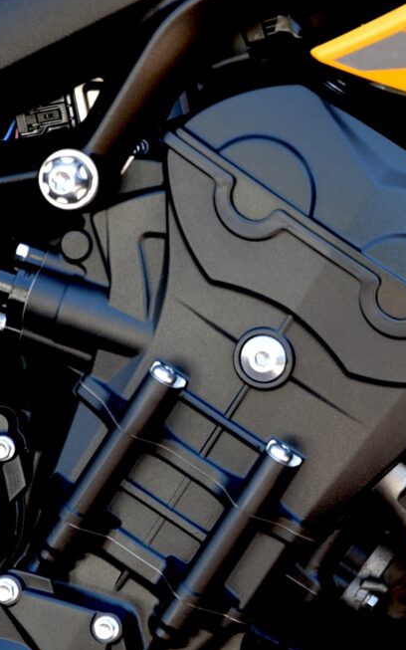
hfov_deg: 4.6
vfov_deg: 7.5
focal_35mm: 280
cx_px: 739
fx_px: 4958
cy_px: 322
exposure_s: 1/60
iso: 100
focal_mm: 70
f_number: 3.2
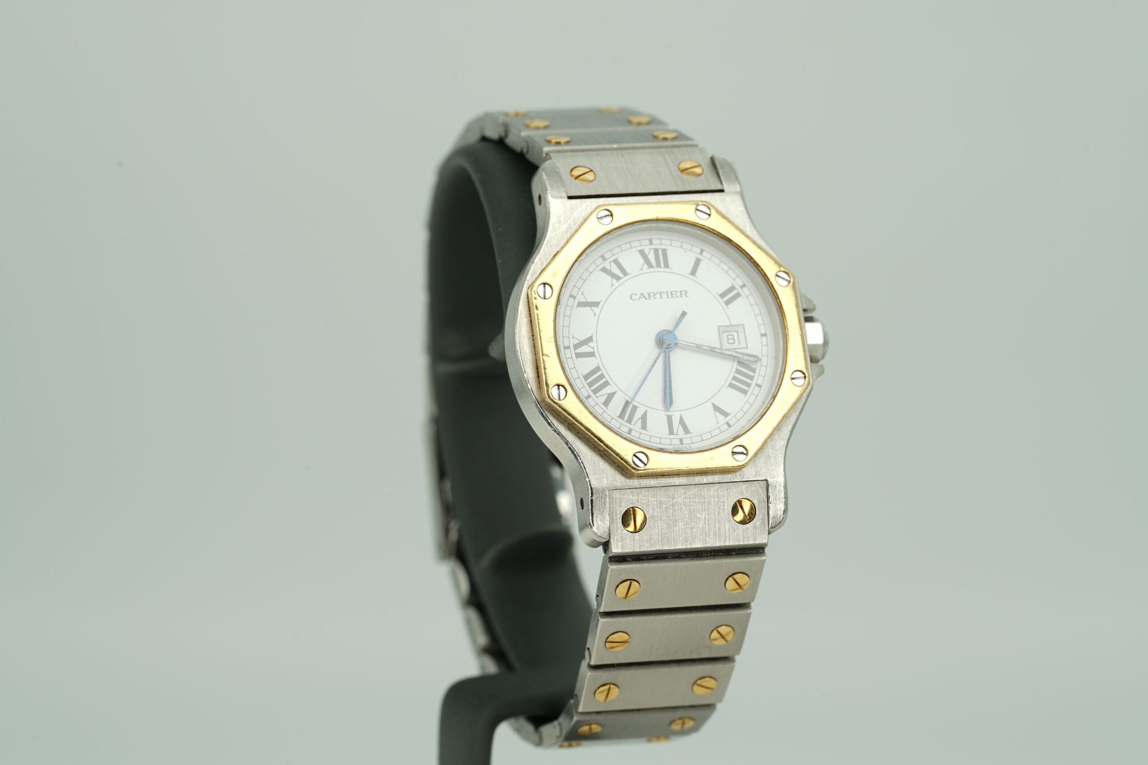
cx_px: 574
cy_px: 382
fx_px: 3348
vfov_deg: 13.0
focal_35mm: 105
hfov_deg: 19.5
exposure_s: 1/5
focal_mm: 105
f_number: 11
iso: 80
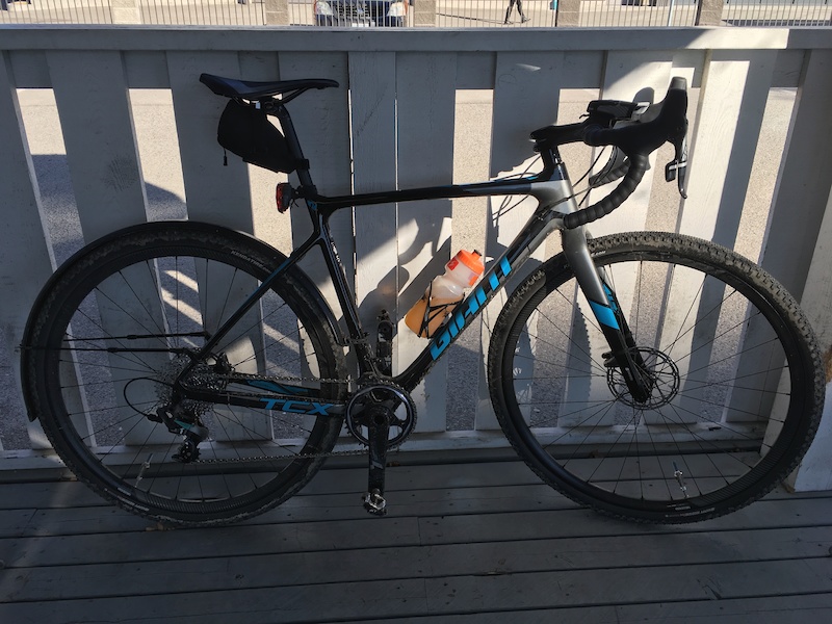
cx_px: 416
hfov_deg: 61.7
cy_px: 312
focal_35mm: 29
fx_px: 697
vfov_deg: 48.2
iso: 25
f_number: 2.2
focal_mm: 4.15
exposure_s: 1/610
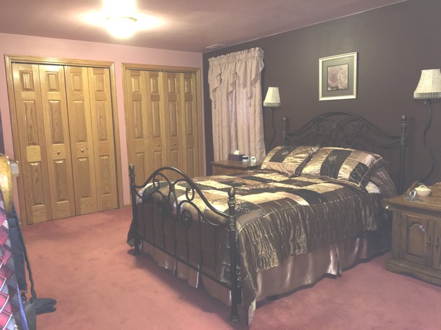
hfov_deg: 61.7
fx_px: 369
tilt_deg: -7.9
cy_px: 165
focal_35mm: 29
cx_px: 220
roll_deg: +1.9
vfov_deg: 48.2
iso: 125
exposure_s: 1/16
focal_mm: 4.15
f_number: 2.2
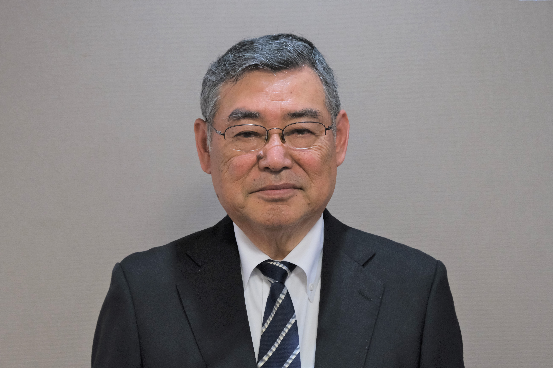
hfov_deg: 29.2
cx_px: 276
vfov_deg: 19.7
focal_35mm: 69
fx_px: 1060
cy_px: 184
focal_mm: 46.3
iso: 3200
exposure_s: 1/45
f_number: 8
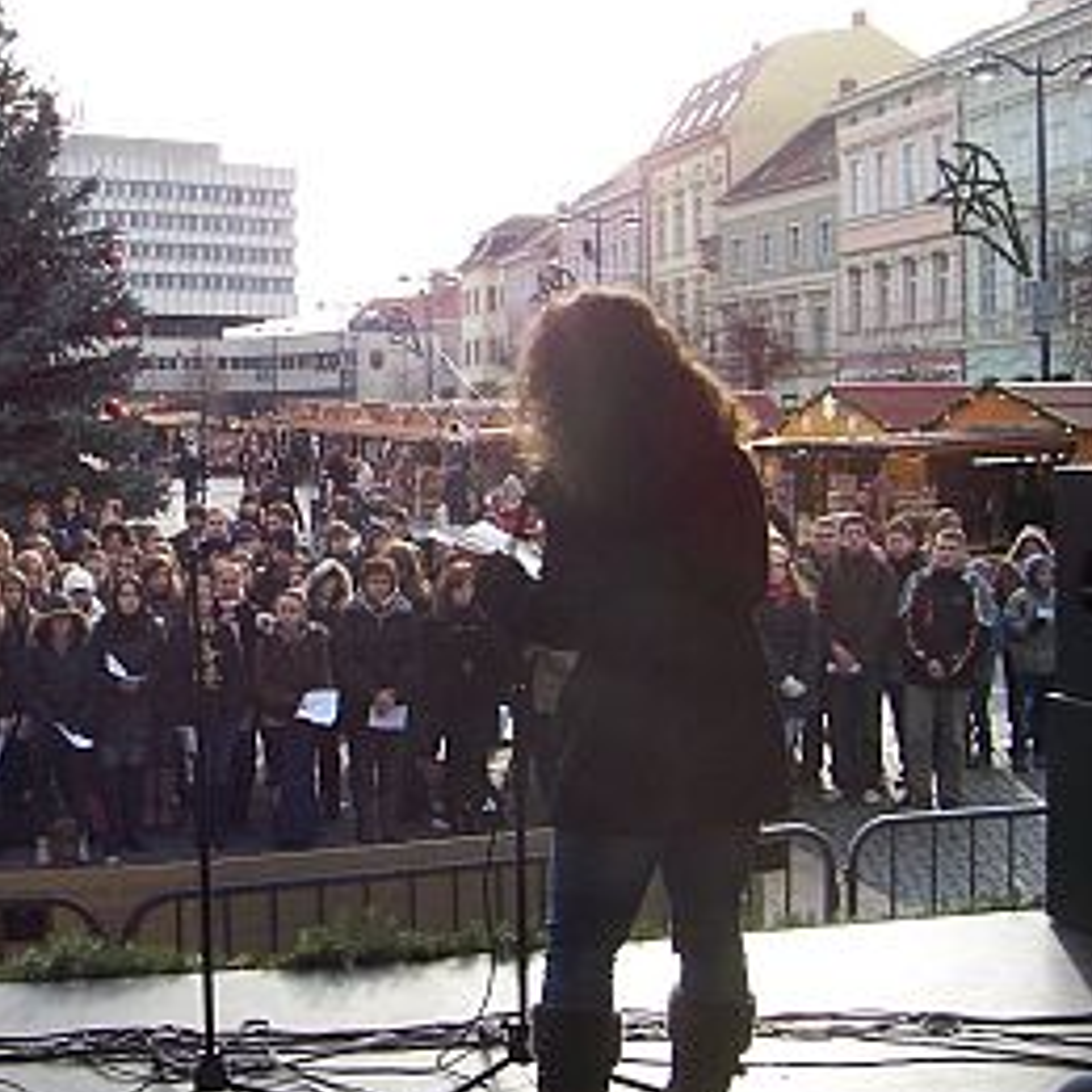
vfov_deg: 32.7
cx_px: 231
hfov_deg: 32.0
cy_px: 454
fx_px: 1856
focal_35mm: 52
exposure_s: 1/180
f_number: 5.6
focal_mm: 5.6
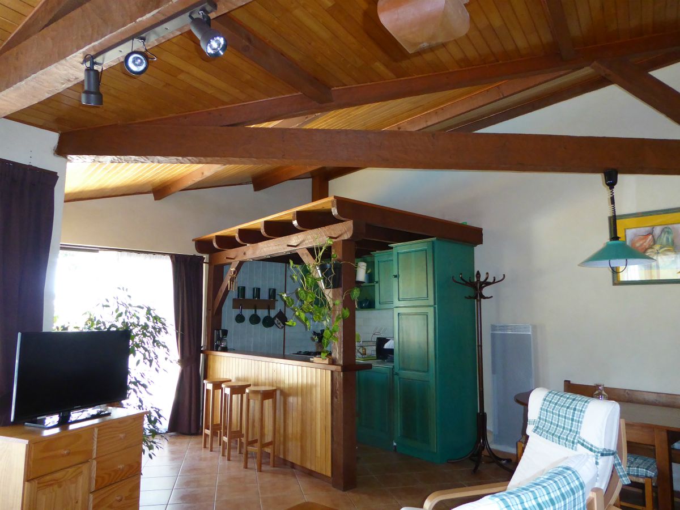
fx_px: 491
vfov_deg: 54.9
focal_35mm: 25
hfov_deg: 69.4
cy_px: 255
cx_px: 340
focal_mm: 4.3
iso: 500
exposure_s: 1/60
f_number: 3.3
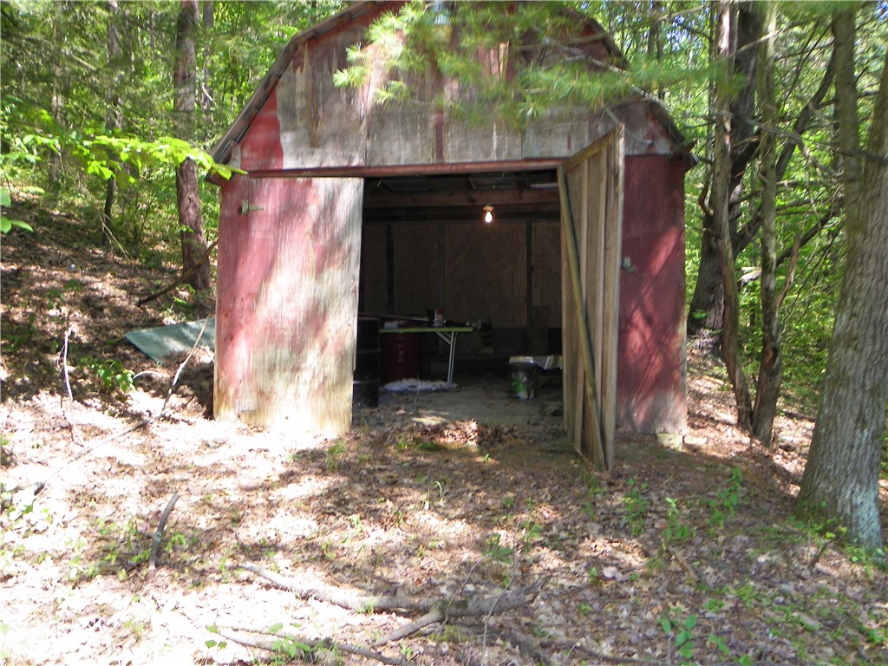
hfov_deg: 60.0
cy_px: 333
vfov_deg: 46.8
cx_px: 444
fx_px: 770
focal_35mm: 30
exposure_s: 1/60
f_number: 2.8
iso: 64
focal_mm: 5.3
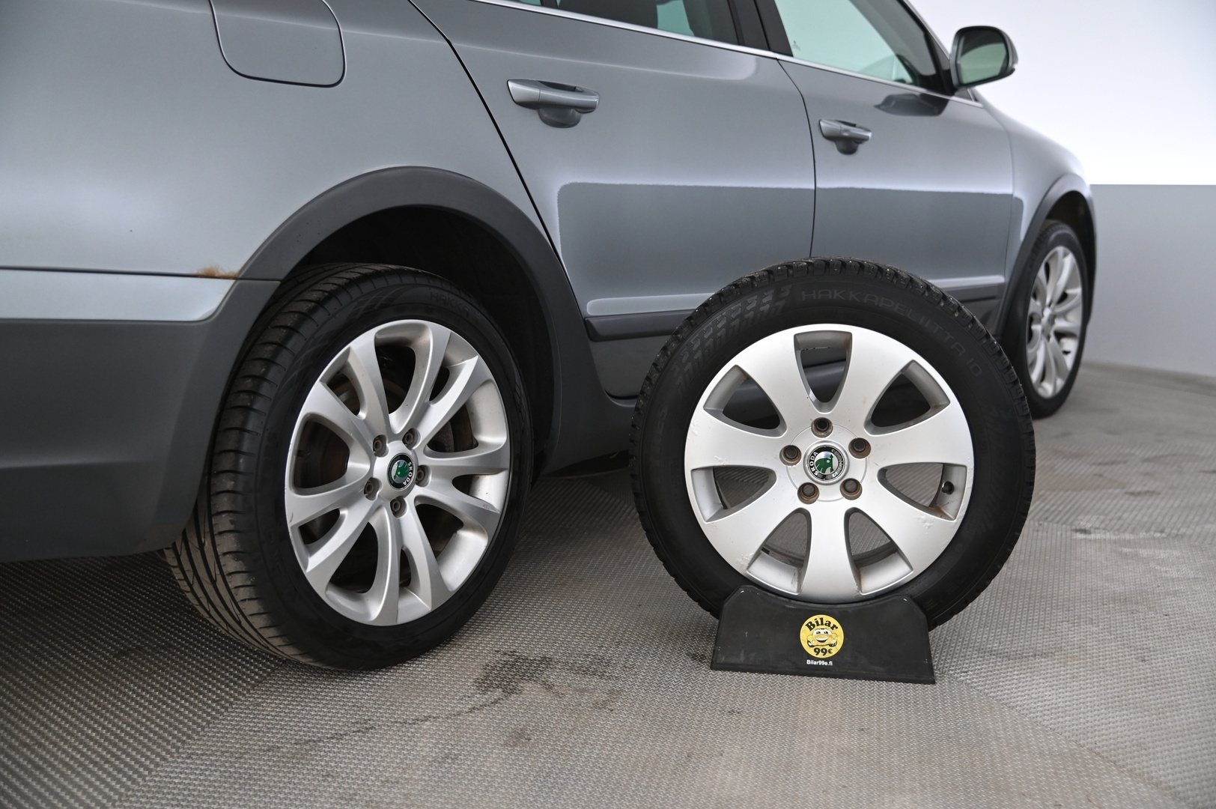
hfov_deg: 48.5
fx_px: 1350
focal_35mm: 40
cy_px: 404
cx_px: 608
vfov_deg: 33.3
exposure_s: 1/80
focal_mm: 40
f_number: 4
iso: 2000
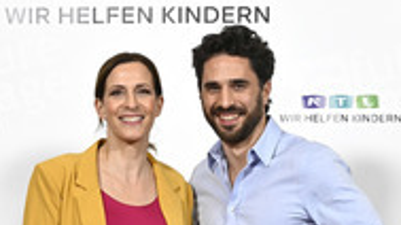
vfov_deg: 8.8
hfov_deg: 16.4
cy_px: 405
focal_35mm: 131
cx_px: 191
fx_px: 1392
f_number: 4
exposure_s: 1/320
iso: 800
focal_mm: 59
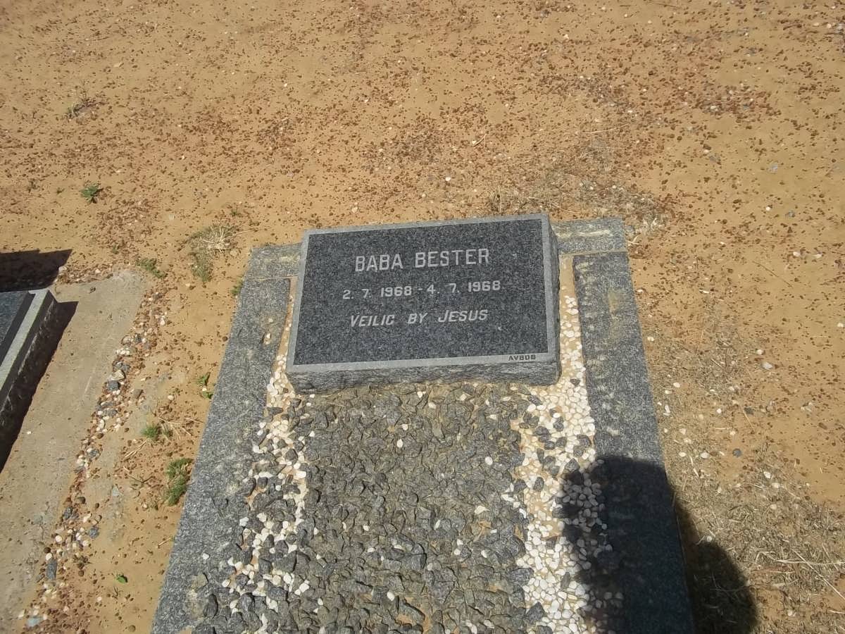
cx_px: 422
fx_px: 781
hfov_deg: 56.8
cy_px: 317
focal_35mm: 32
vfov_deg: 44.2
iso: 80
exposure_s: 1/800
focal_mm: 5.7
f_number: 5.5
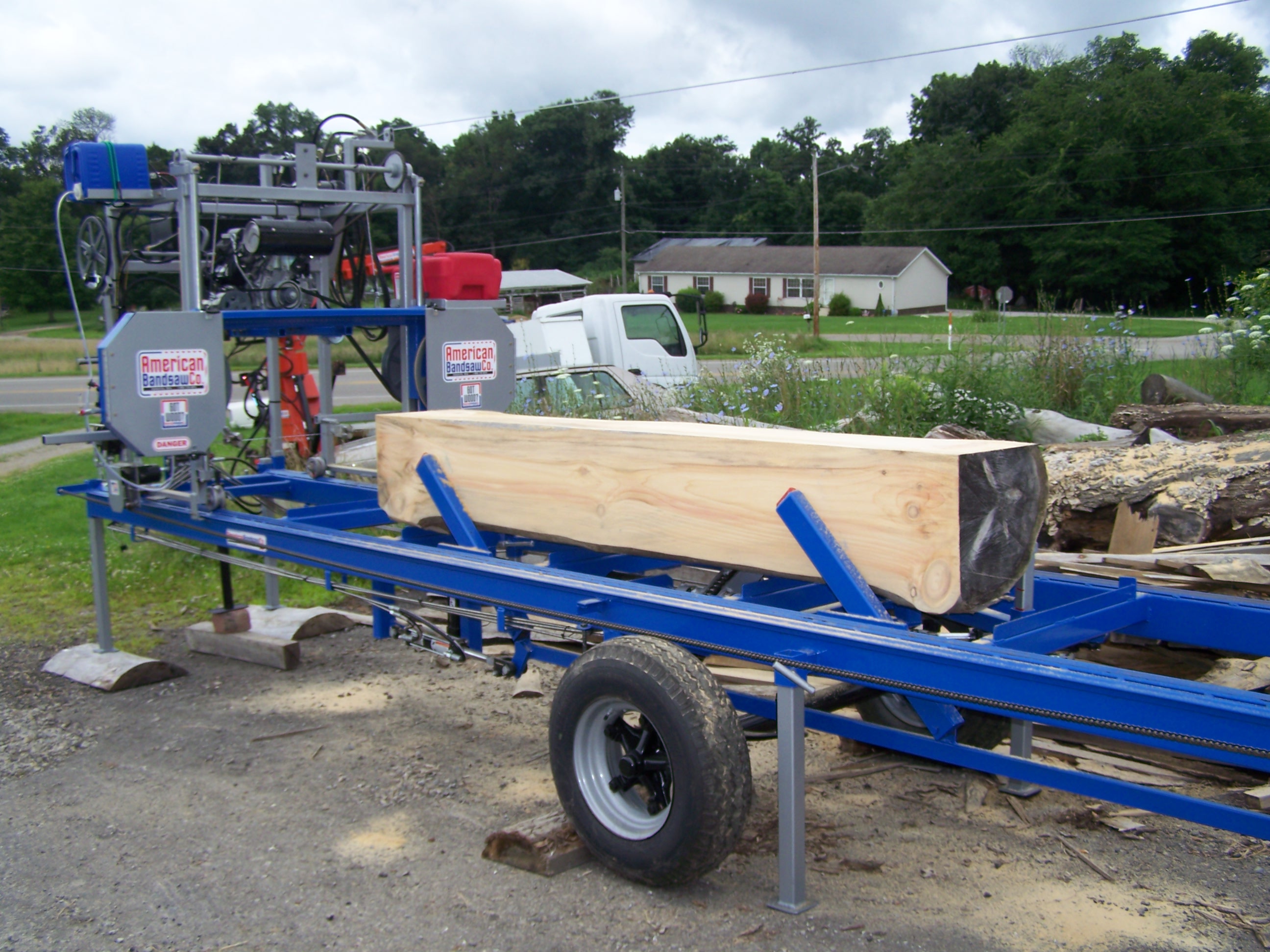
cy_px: 476
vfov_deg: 37.7
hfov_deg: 49.0
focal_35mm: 38
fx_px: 1394
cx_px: 635
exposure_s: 1/400
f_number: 2.8
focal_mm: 6.3
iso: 64
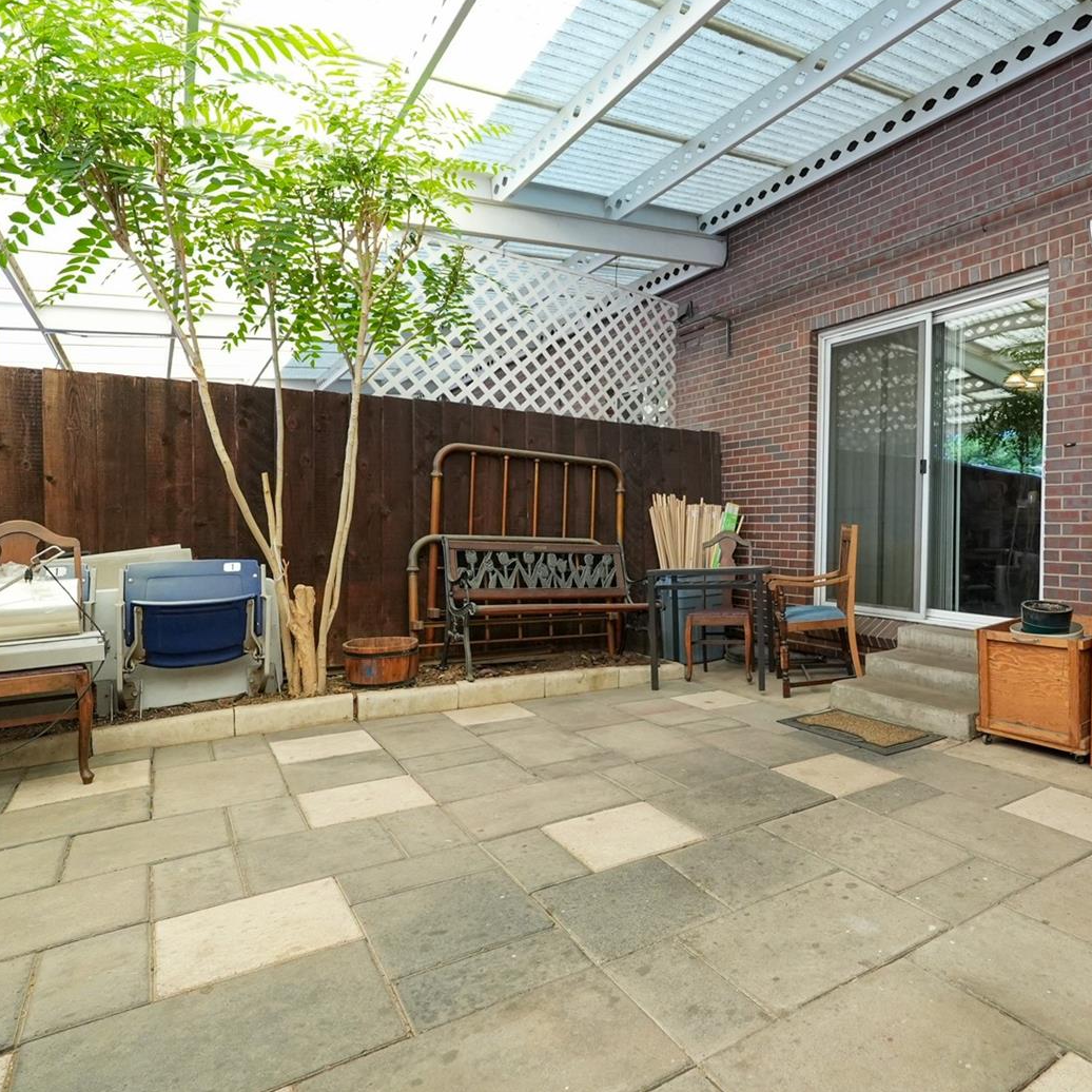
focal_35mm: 22
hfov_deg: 68.3
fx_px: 773
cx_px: 738
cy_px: 535
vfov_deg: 70.5
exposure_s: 1/1600
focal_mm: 16.5
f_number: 4
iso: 4000
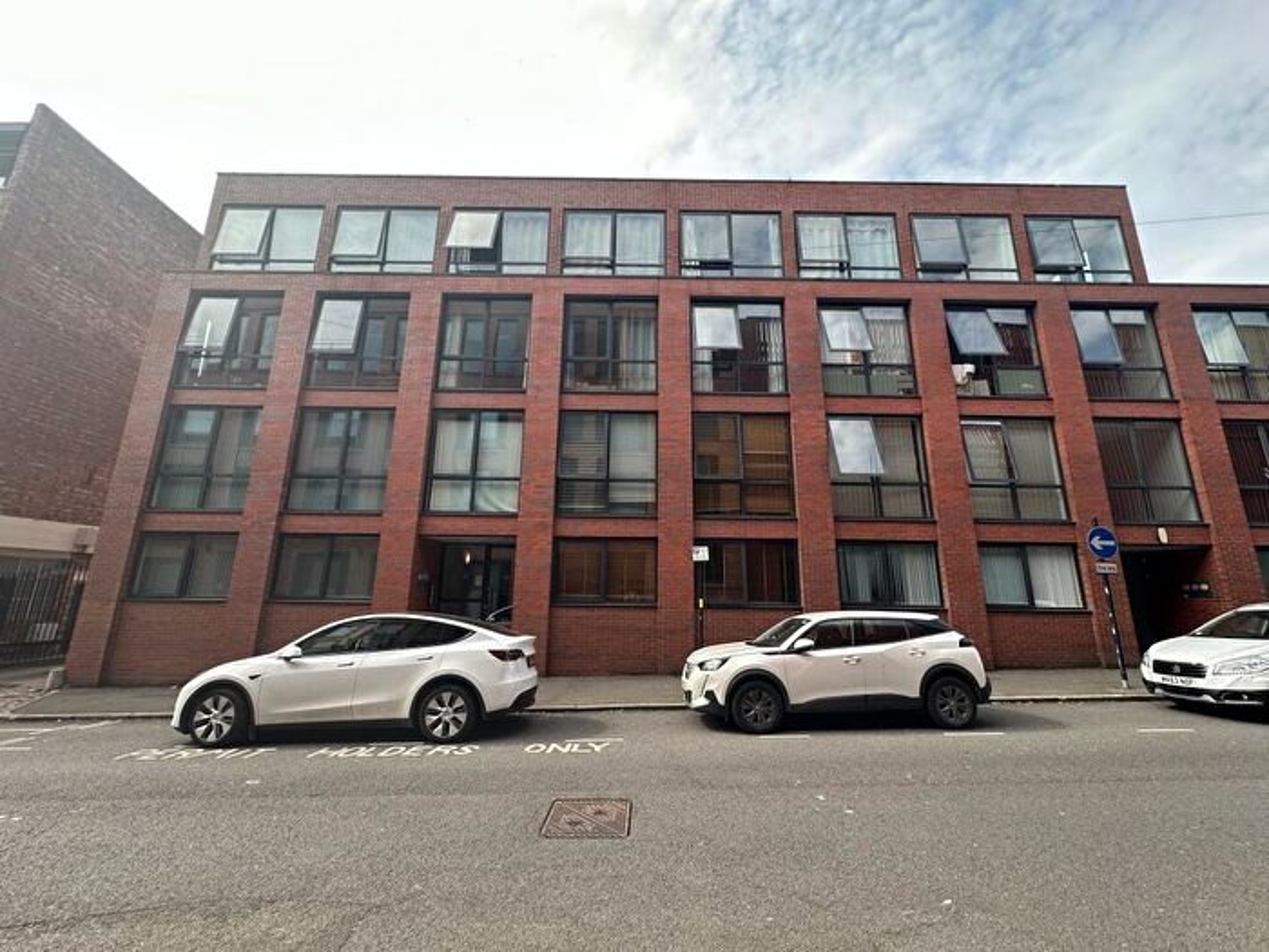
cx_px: 634
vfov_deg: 85.7
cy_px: 476
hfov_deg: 102.1
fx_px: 513
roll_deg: -1.1
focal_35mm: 14
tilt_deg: +14.4
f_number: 2.2
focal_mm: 2.22
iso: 40
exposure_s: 1/344
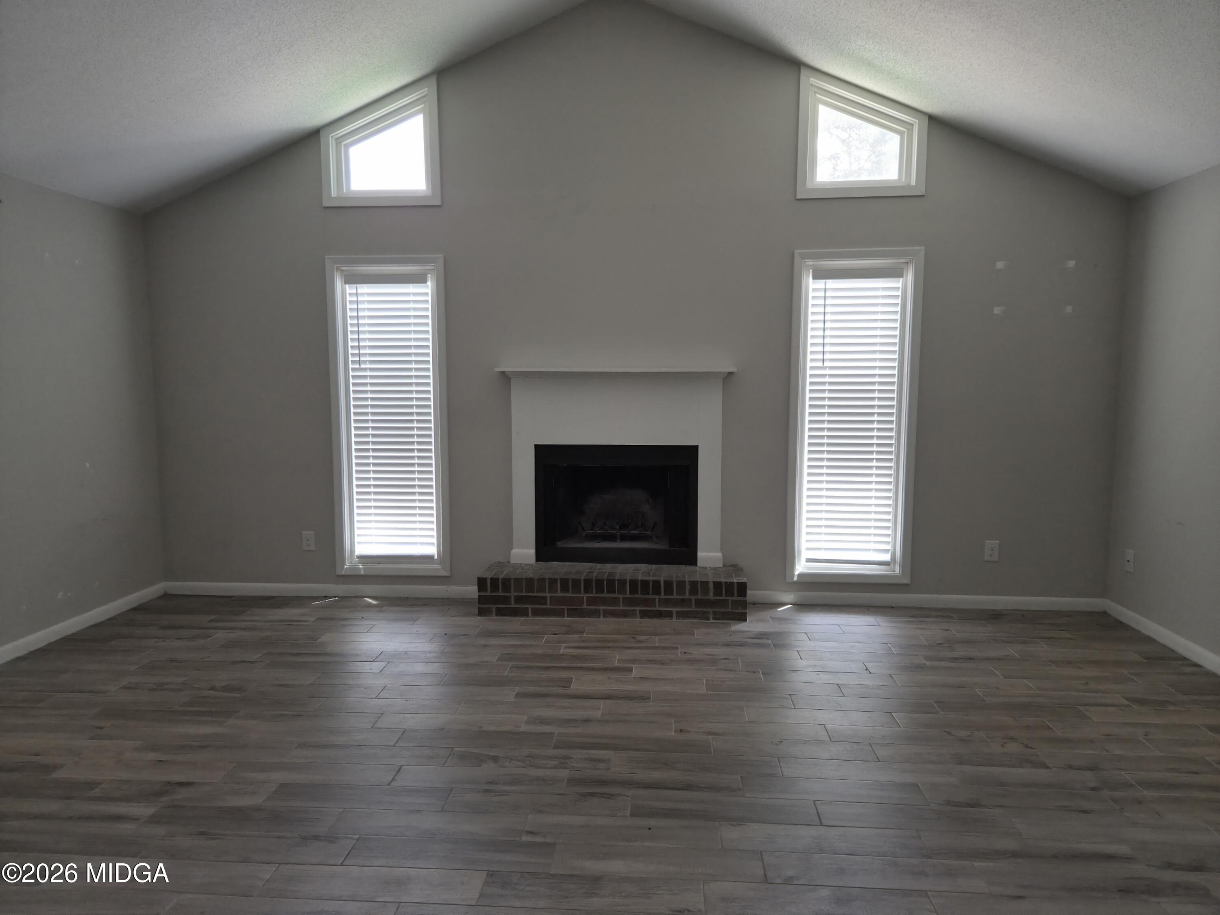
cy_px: 458
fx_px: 811
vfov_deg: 58.9
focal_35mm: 23
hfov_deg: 73.9
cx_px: 610
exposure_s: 1/182
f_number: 1.8
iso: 100
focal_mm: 5.4
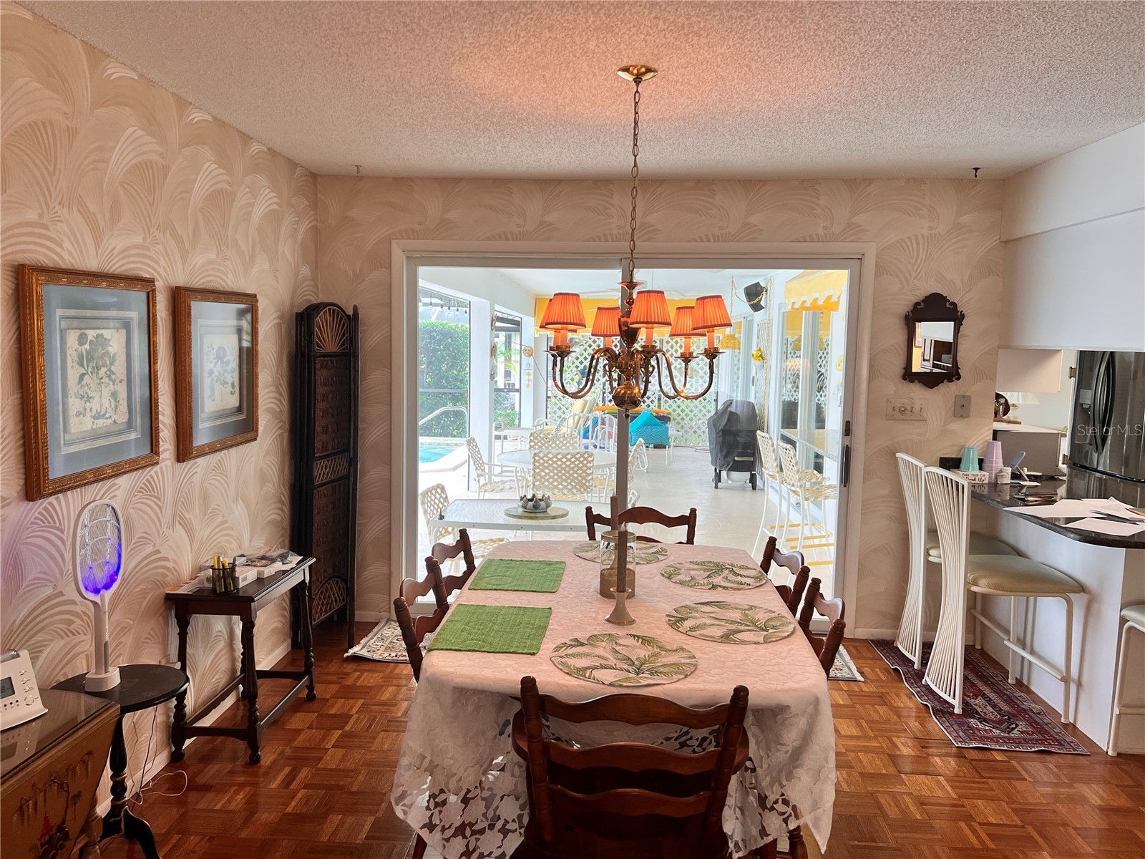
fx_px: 860
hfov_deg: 67.3
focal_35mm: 26
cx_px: 572
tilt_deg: -5.8
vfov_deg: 53.1
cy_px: 430
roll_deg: -1.4
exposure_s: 1/120
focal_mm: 5.7
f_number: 1.5
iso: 100
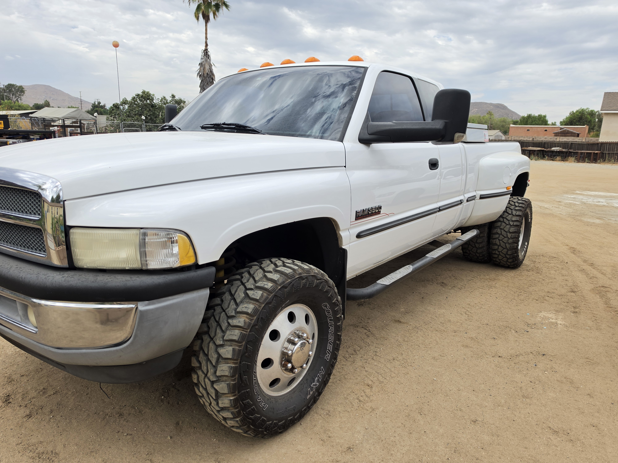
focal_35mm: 23
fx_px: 411
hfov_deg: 73.9
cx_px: 309
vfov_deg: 58.9
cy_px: 232
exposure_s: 1/5605
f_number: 1.4
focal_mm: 6.5
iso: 64
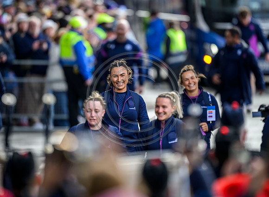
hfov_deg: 3.0
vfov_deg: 2.2
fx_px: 5163
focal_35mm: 669
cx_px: 128
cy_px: 87
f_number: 4
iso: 800
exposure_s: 1/640
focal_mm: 560
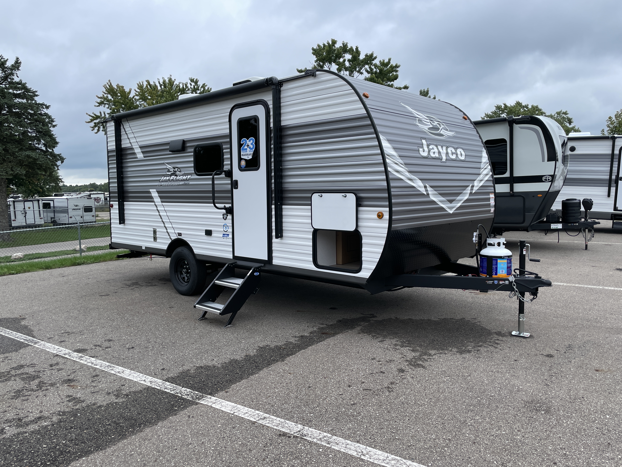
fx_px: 467
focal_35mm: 26
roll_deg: +1.8
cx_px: 311
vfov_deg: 53.1
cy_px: 234
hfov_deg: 67.3
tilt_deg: -3.1
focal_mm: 4.2
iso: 32
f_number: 1.6
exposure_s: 1/824
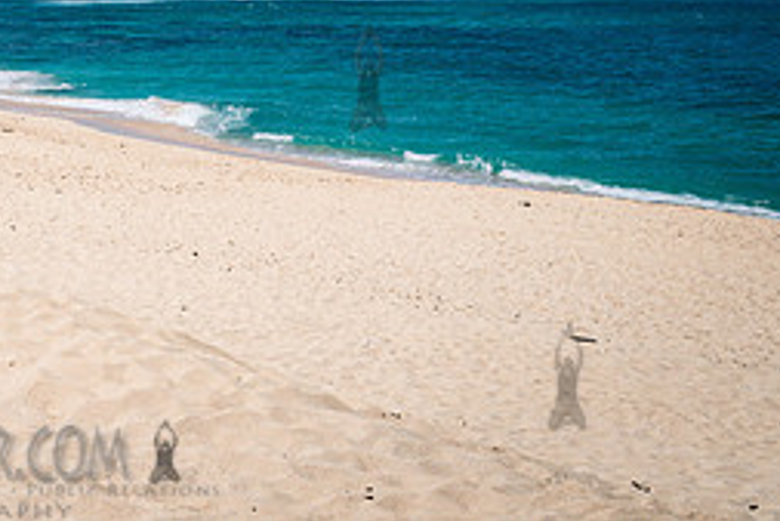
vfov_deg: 16.1
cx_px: -31
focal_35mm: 82
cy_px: -72
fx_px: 1778
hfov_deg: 23.5
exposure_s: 1/320
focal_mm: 35
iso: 250
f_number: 13
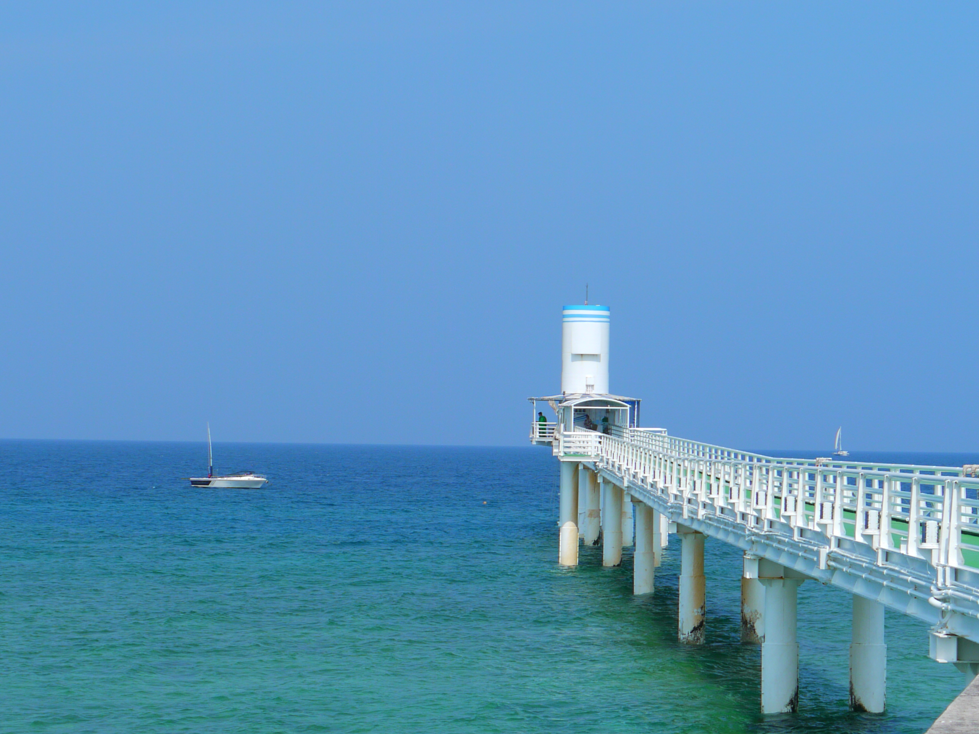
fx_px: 2743
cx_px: 475
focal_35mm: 97
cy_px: 404
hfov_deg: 20.2
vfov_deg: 15.2
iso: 100
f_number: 9
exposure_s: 1/500
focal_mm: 29
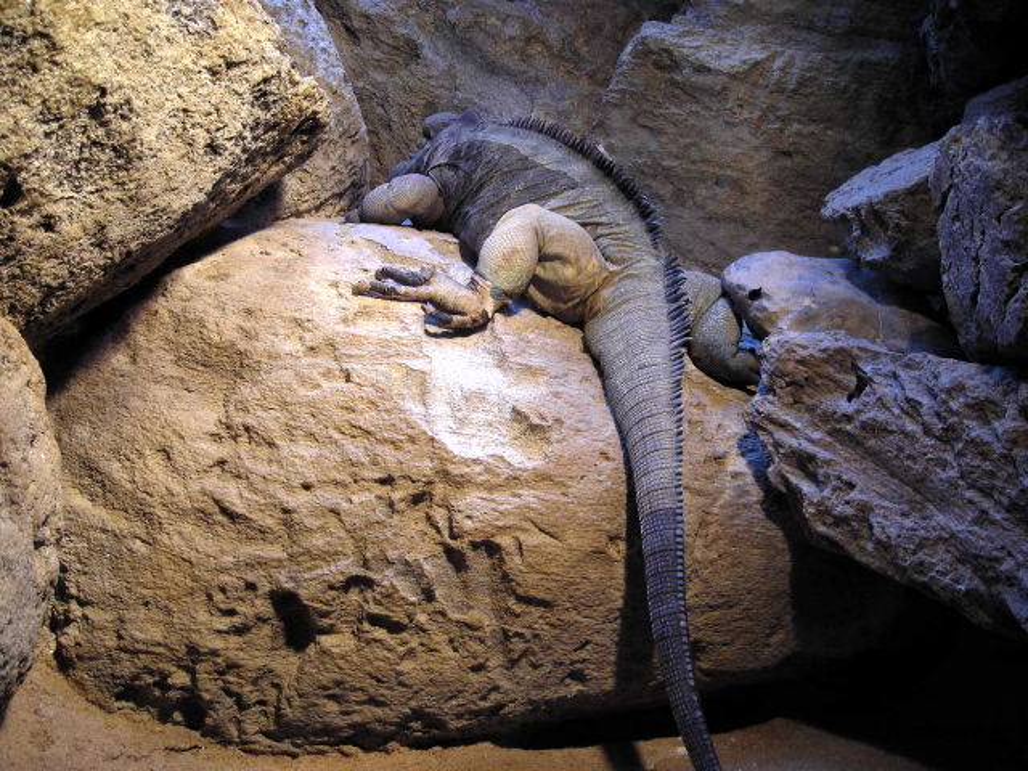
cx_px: 514
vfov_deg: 37.7
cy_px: 386
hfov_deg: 49.0
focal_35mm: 38
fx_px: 1128
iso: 76
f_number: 3.2
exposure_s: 1/32.8
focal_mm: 6.3
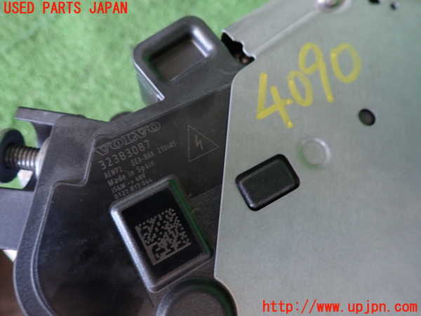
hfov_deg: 69.4
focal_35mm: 25
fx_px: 304
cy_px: 158
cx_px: 210
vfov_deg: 54.9
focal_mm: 4.5
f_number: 2
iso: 200
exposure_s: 1/30
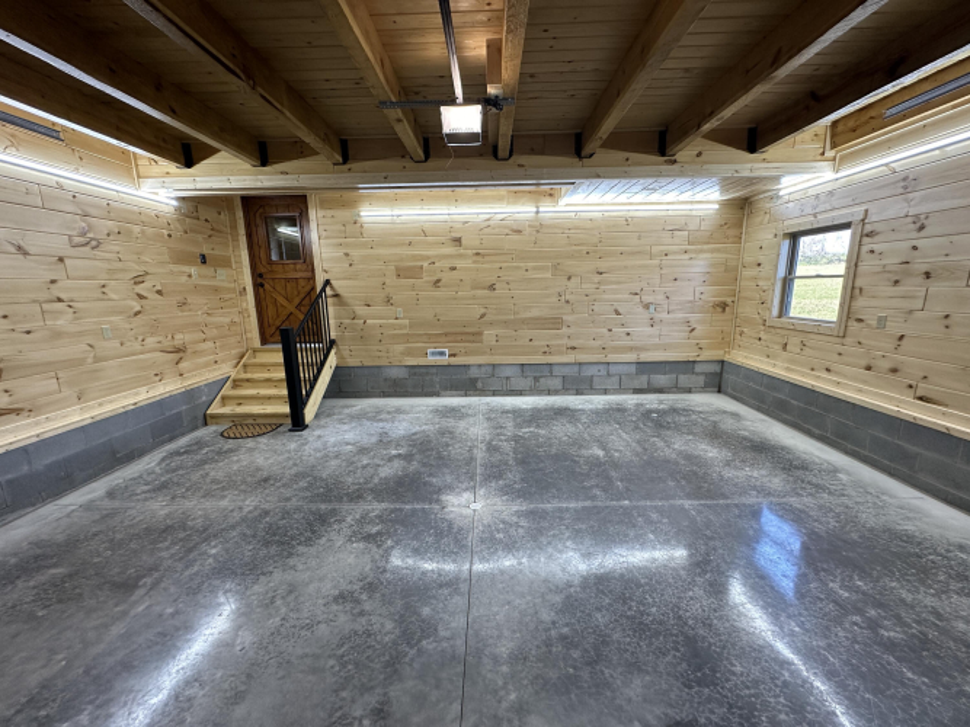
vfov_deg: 85.7
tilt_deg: -11.8
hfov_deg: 102.1
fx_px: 392
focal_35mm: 14
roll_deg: +0.7
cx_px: 485
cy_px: 364
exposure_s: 1/120
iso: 160
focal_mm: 2.22
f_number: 2.2
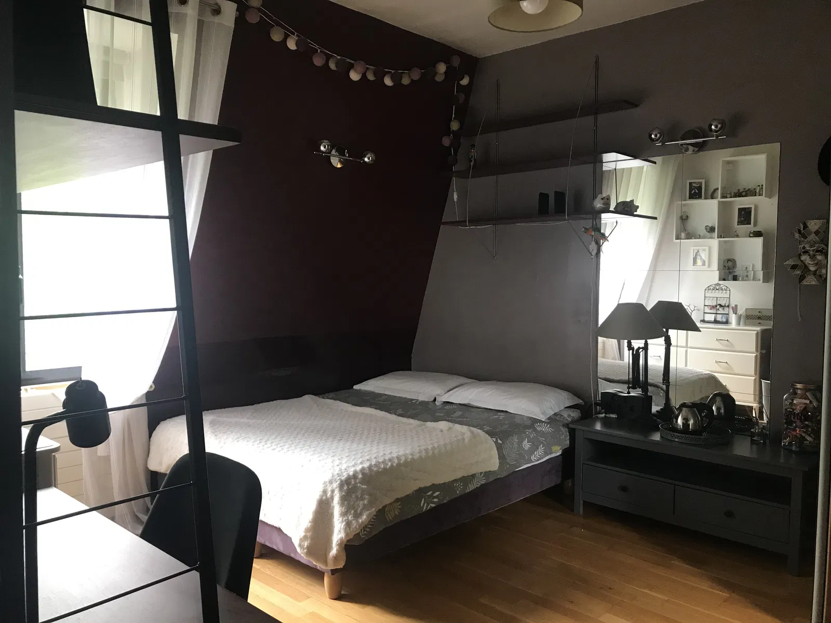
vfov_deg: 49.7
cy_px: 312
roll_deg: -0.7
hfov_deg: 63.4
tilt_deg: -2.5
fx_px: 672
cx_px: 416
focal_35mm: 28
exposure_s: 1/17
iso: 50
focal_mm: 3.99
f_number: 1.8
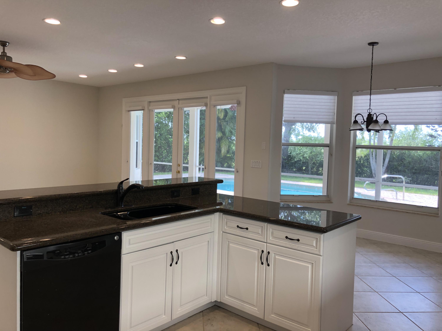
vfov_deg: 49.7
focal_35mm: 28
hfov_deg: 63.4
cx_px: 221
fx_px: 358
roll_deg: -0.7
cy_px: 166
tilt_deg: -2.4
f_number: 1.8
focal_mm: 4
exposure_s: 1/120
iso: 40
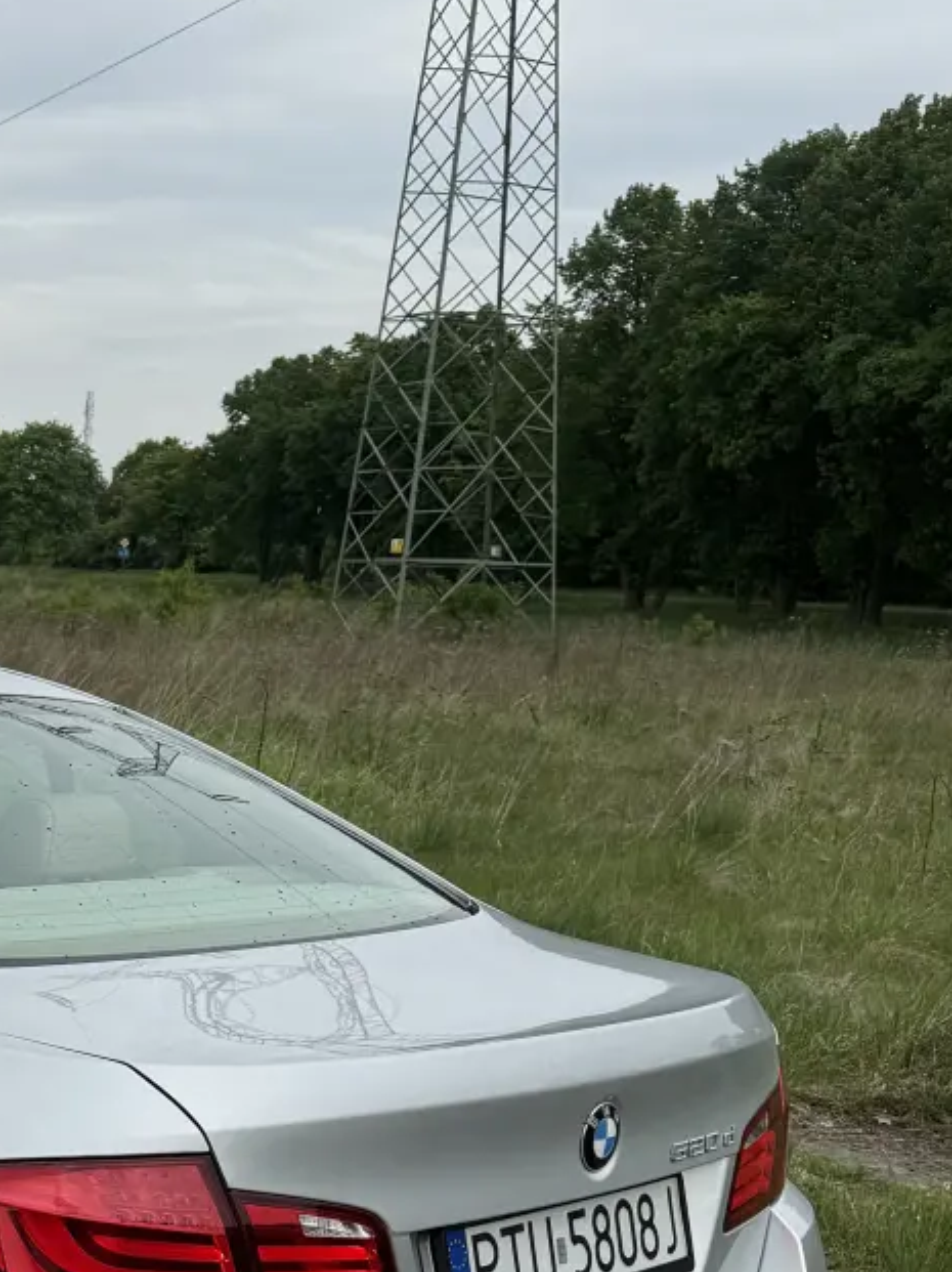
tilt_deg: -7.7
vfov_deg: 29.1
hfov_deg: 20.2
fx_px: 2423
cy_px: 915
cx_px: -307
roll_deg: -2.1
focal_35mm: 66
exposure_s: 1/4405
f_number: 1.78
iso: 80
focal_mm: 6.76
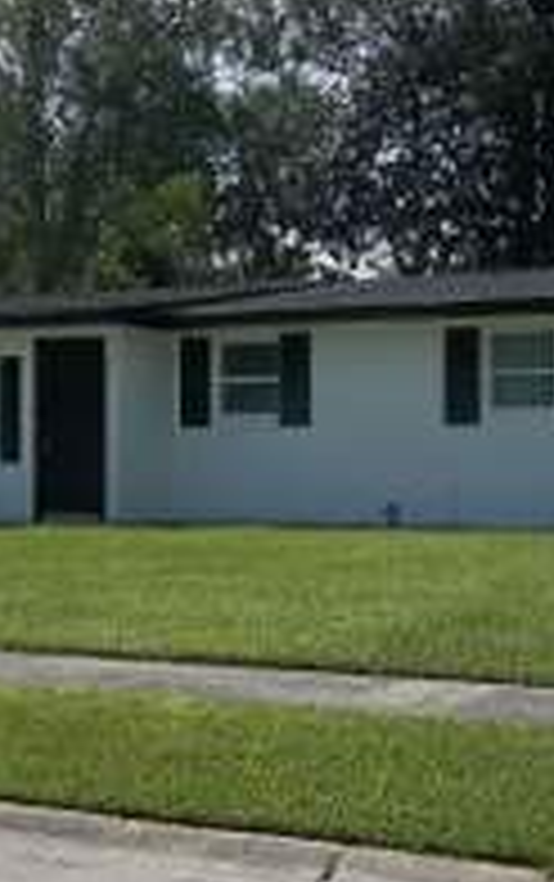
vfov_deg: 29.3
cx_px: 387
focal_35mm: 70
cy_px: 490
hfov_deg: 18.6
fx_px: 1686
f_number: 8.9
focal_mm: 4.9
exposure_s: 1/320
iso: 80
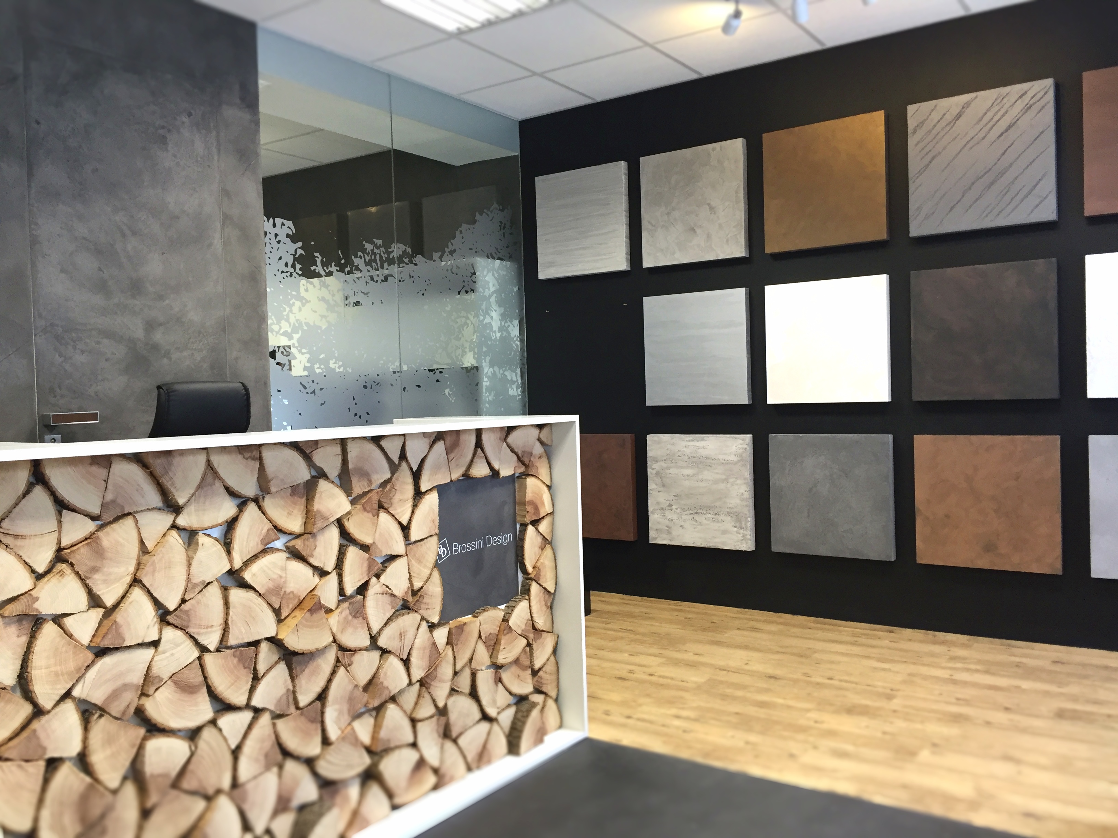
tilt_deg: -1.0
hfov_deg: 61.7
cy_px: 419
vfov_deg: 48.2
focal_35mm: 29
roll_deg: +0.4
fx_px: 937
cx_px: 559
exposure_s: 1/33
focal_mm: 4.15
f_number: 2.2
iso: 64
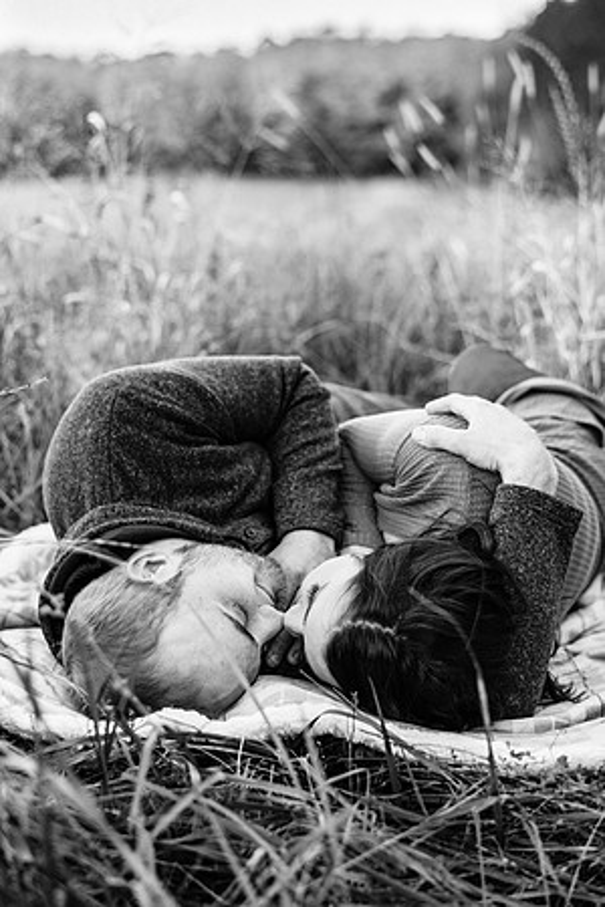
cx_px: 302
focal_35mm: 58
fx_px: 1462
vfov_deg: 34.5
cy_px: 454
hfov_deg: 23.4
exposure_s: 1/200
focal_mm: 58
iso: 200
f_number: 2.8
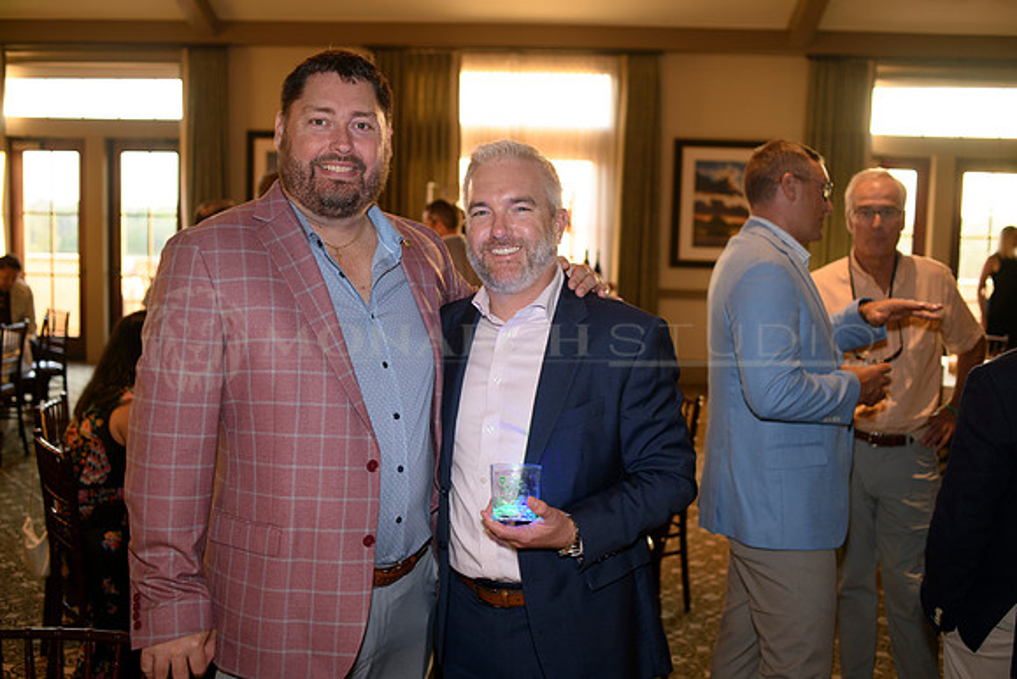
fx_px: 989
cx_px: 508
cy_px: 340
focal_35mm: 35
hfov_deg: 54.4
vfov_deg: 37.9
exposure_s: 1/50
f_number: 2.8
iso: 500
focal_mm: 35
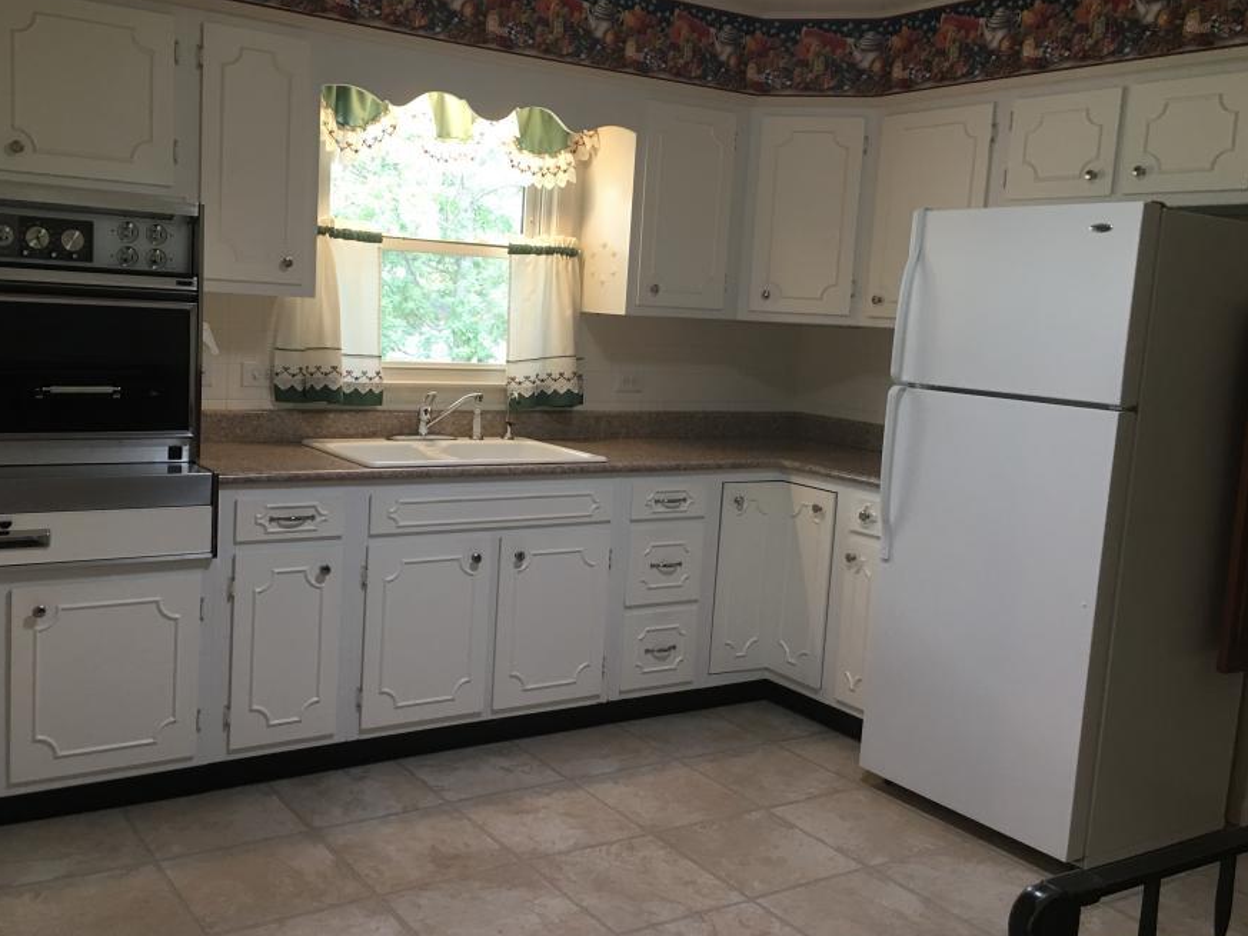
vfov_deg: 41.8
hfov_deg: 53.9
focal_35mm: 34
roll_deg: -3.0
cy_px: 467
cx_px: 565
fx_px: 1226
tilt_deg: -6.2
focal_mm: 4.15
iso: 32
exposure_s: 1/15
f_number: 2.2
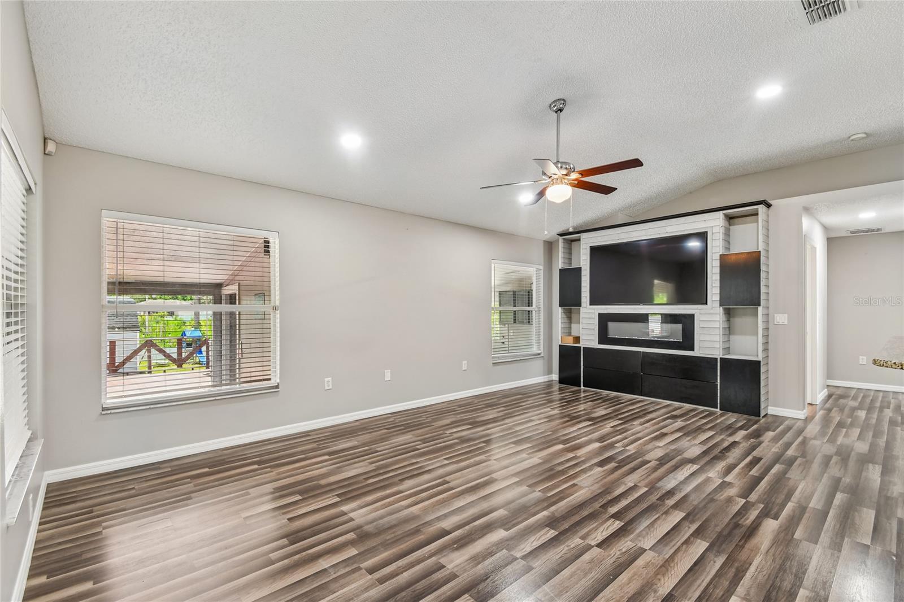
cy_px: 301
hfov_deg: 100.4
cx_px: 452
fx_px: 377
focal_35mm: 15
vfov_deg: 77.3
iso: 100
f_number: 8
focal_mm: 10
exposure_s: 1/5
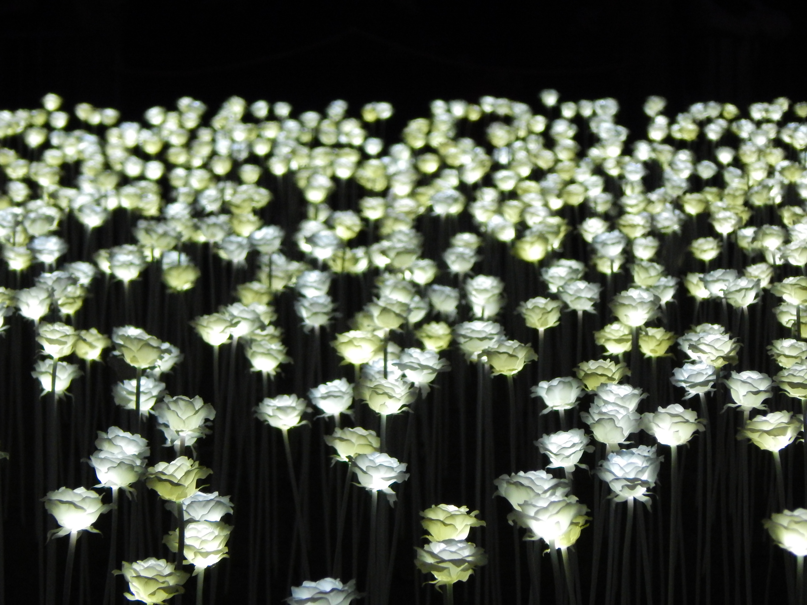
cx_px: 404
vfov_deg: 3.0
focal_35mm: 493
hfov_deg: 4.0
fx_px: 11493
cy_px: 302
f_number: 5.8
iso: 720
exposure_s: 1/60
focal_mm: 88.6
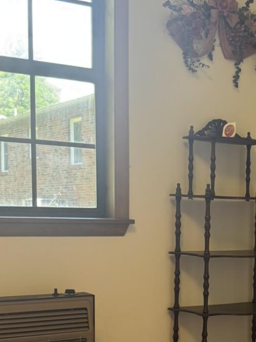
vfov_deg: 26.9
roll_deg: -0.5
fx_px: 700
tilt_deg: -6.5
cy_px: 275
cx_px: 267
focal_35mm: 71
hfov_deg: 20.0
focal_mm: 6.76
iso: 160
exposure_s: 1/120
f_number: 1.78
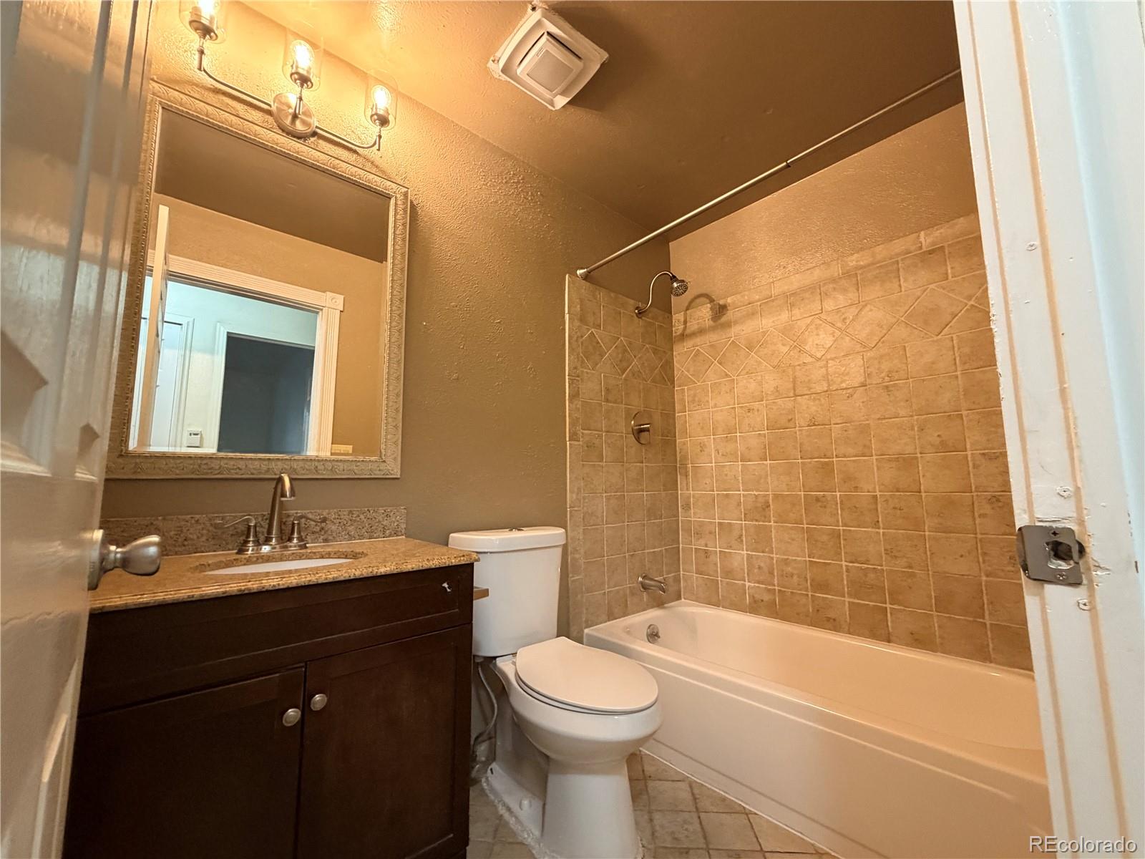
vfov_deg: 85.7
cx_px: 572
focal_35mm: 14
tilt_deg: +7.2
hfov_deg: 102.1
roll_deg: +0.7
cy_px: 430
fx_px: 463
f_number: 2.2
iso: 400
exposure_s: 1/60
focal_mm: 2.22
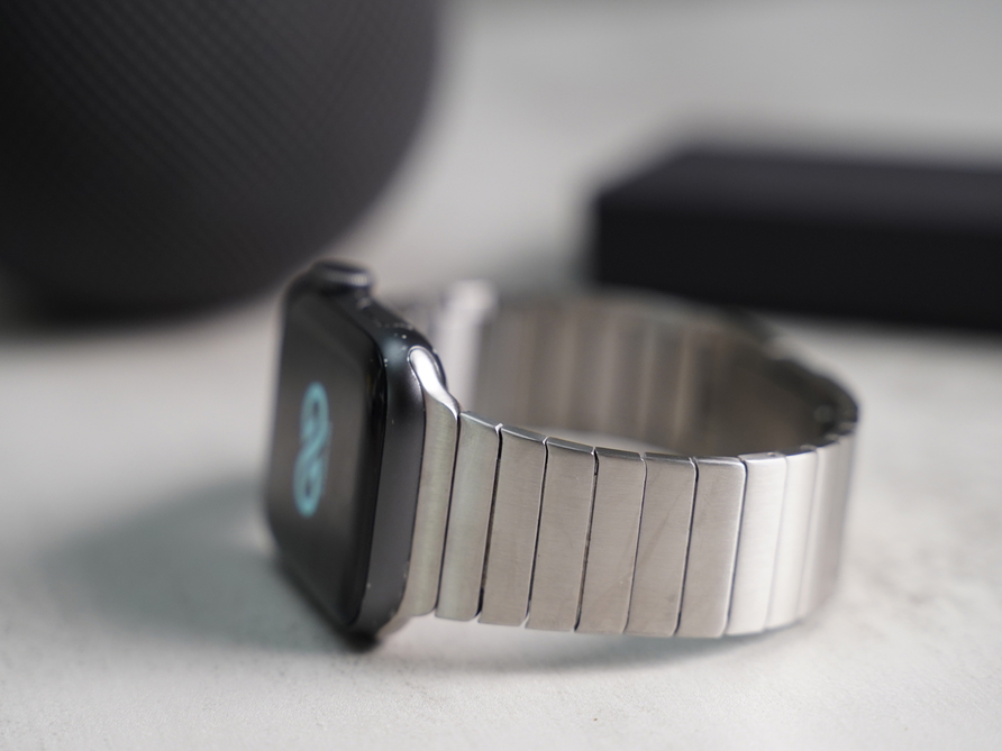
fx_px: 2808
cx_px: 458
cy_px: 401
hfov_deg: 20.2
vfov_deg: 15.2
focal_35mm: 97
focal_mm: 75
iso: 1000
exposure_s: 1/80
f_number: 4
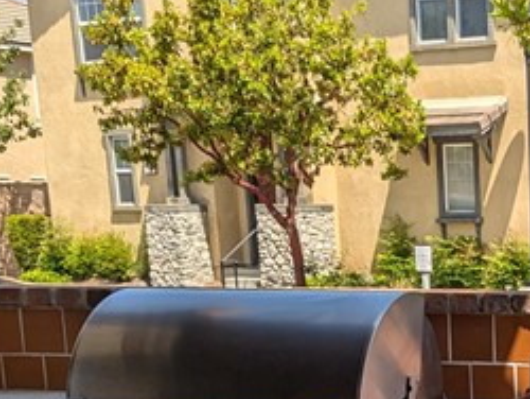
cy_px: 656
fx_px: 1502
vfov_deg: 13.9
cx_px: 641
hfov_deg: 18.9
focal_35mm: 98
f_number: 1.85
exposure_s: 1/1715
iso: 43
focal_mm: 6.81
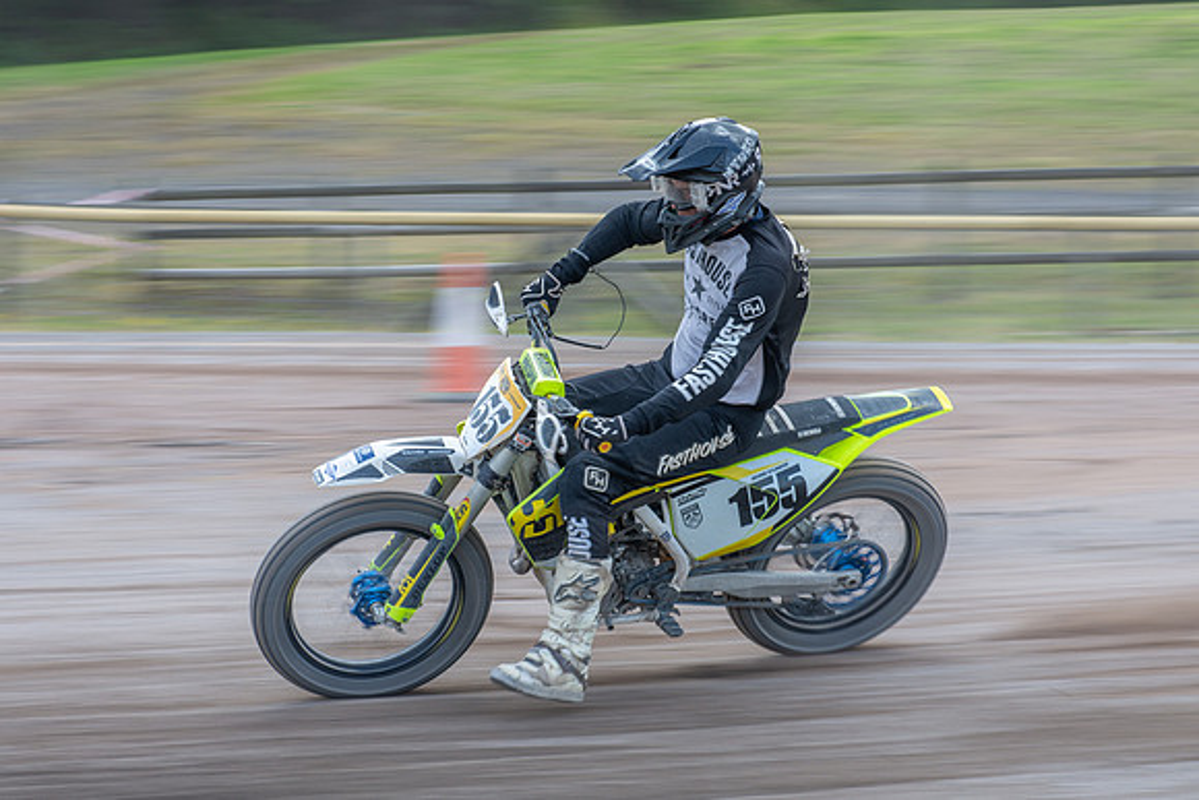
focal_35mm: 118
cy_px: 443
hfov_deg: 17.4
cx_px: 571
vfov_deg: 11.6
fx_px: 3923
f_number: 5.6
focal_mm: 70
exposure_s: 1/160
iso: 160
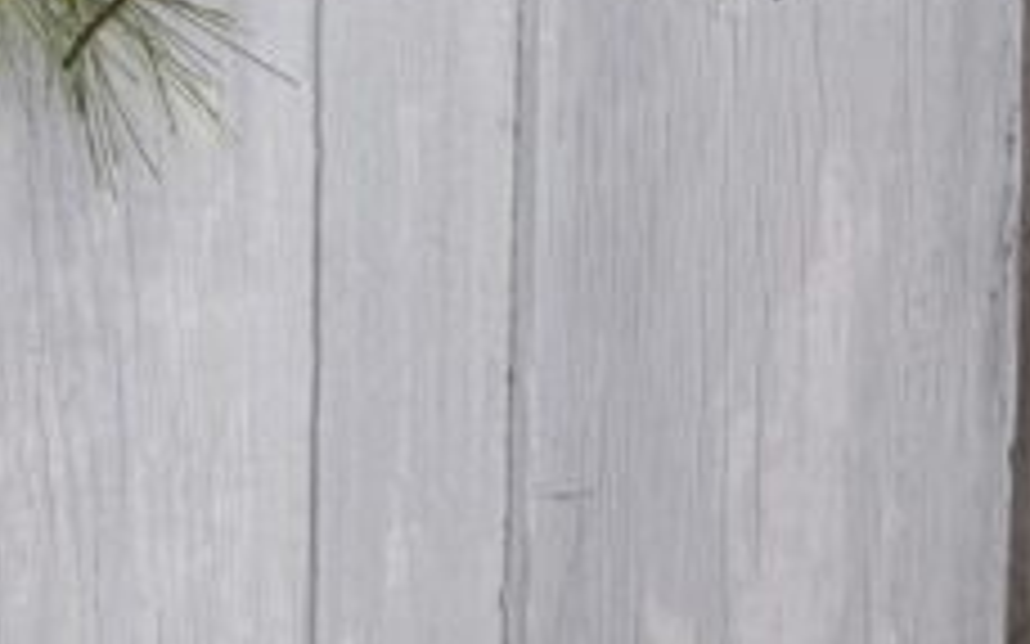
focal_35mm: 114
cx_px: -657
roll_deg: +0.1
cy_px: -1653
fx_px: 3199
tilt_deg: -5.1
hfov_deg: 16.2
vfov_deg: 8.3
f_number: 1.78
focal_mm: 6.76
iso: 64
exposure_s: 1/183
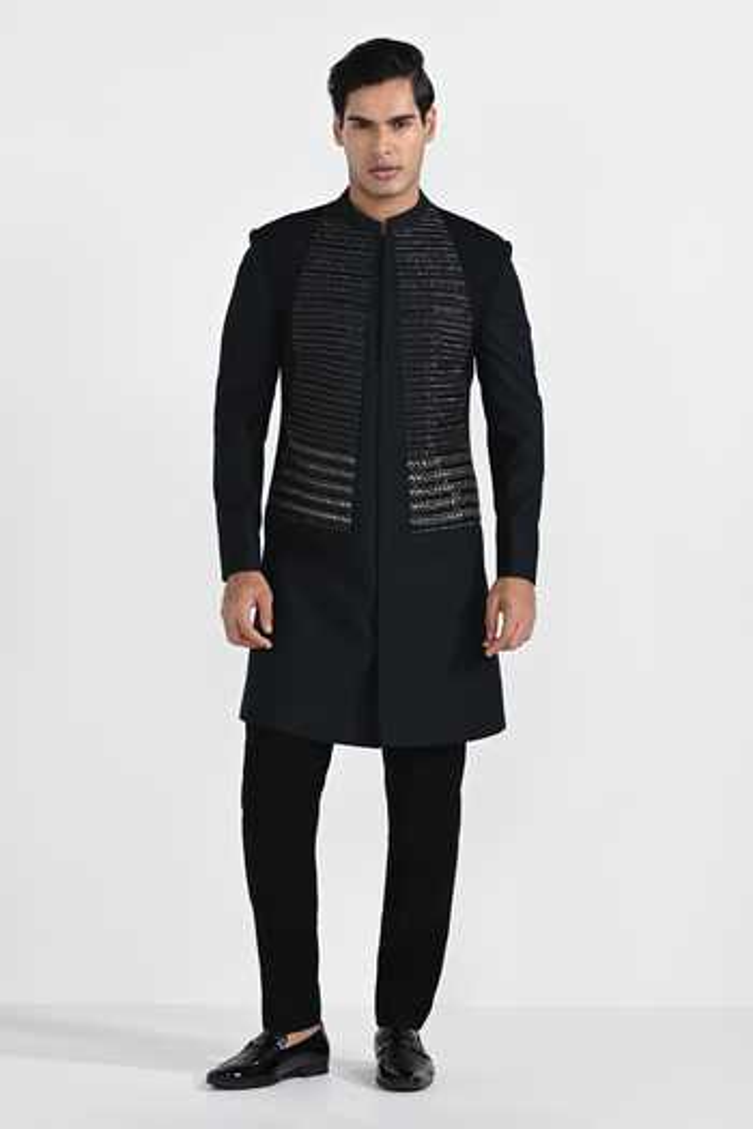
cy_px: 564
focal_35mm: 86
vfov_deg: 23.6
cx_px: 376
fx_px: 2698
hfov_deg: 15.9
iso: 200
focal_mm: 86
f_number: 4.5
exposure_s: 1/160
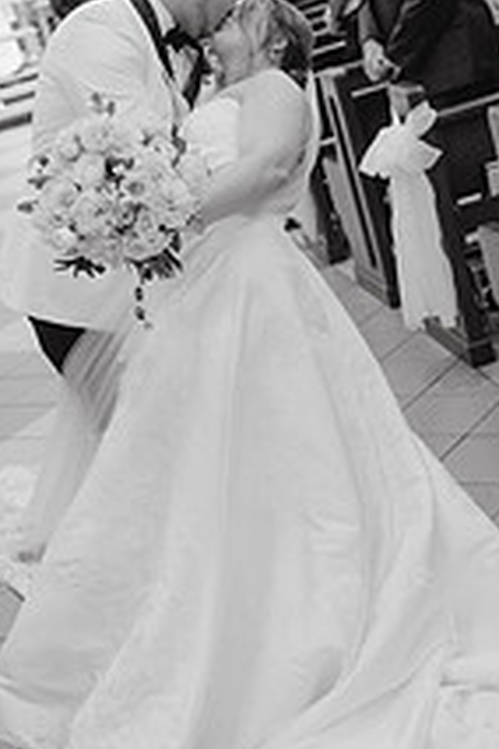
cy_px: 169
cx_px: 151
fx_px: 1538
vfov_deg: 26.9
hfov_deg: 18.4
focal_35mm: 74
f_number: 2.5
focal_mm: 35
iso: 1600
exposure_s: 1/160
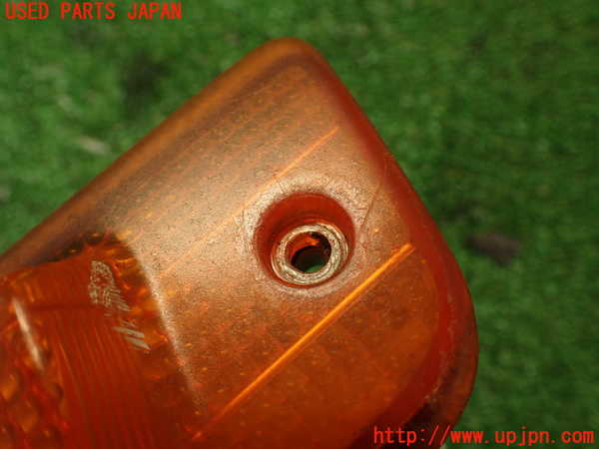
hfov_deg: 56.8
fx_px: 554
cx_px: 300
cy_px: 224
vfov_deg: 44.2
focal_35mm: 32
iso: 200
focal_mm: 5.79
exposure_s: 1/60
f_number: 2.4
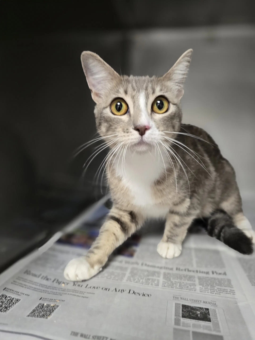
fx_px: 226
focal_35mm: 23
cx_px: 128
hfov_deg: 58.9
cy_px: 170
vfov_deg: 73.9
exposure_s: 1/120
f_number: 1.7
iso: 500
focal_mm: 6.3
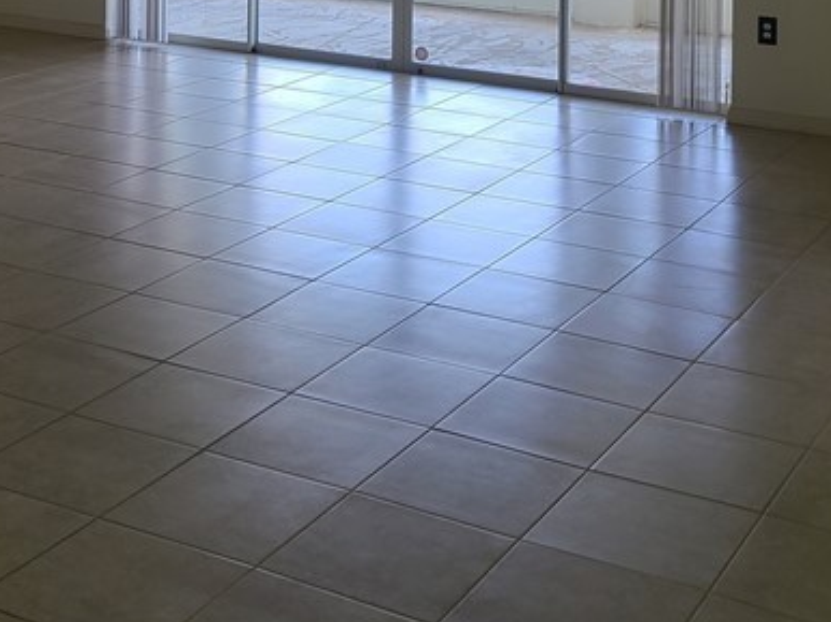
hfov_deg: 28.1
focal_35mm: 69
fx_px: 1655
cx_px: 299
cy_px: -187
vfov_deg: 19.6
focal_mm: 5.4
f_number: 1.8
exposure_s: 1/125
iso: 40
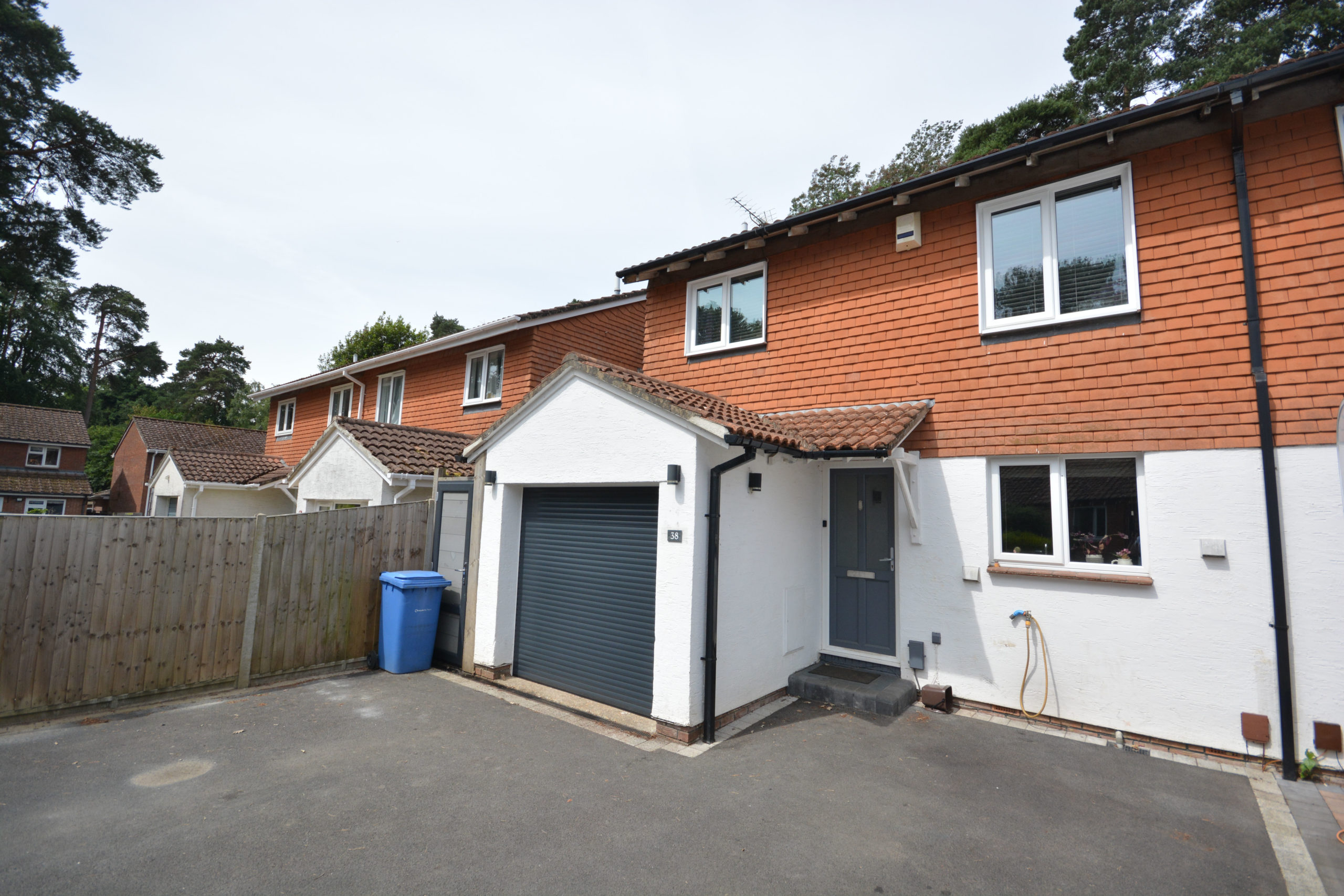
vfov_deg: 77.3
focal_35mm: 15
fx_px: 560
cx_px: 672
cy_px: 448
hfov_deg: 100.4
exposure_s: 1/800
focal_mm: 10
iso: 400
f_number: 8
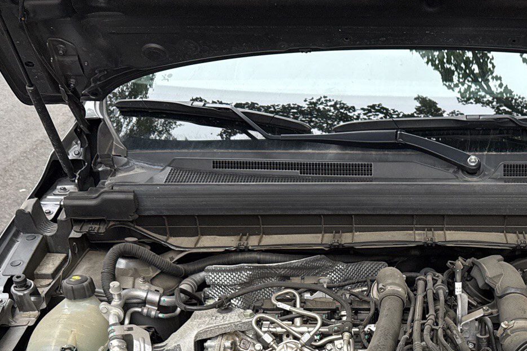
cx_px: 423
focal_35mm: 53
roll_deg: +0.4
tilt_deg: -32.9
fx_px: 776
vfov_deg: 23.6
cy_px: 404
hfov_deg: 36.2
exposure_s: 1/90
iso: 200
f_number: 1.78
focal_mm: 6.76
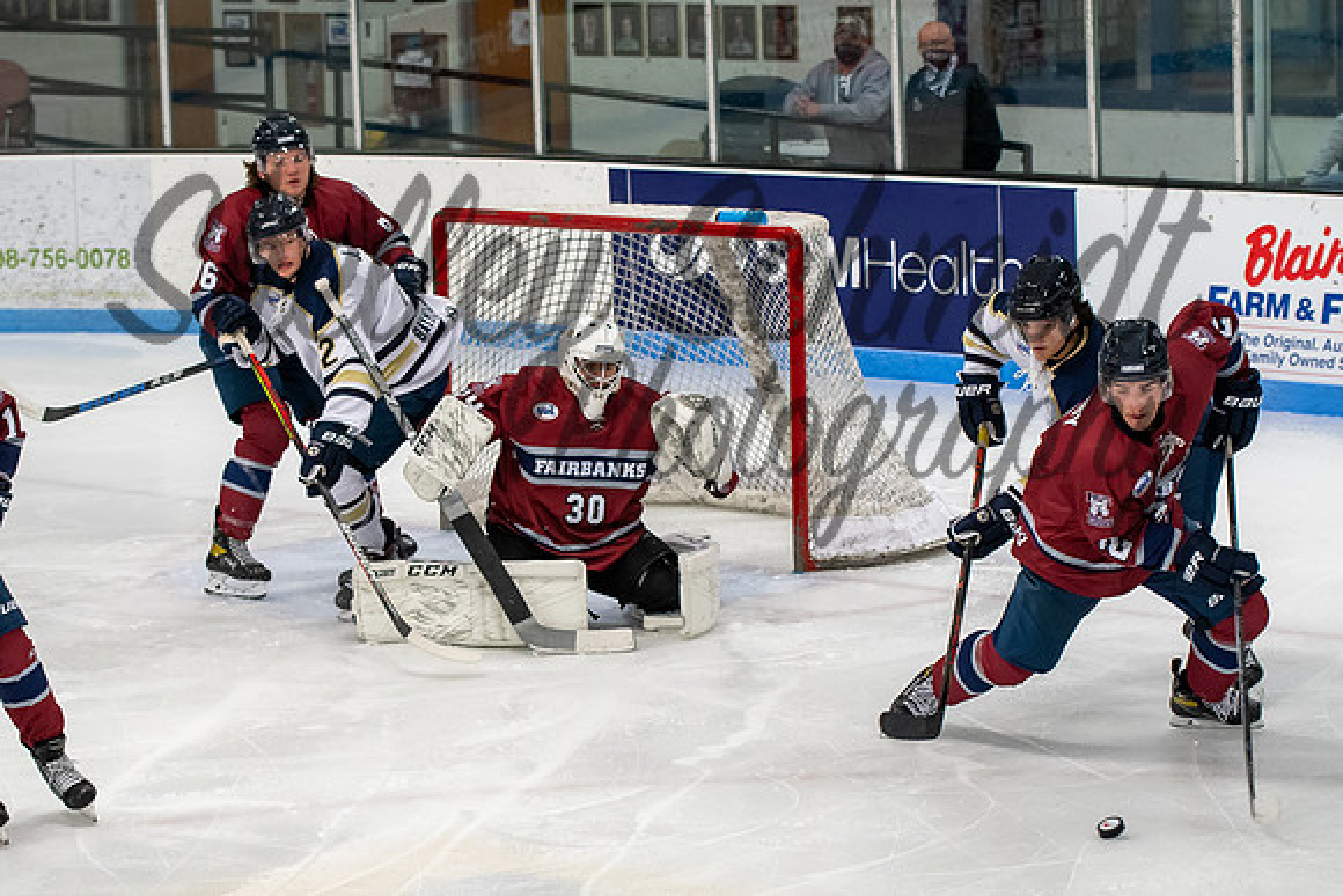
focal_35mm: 128
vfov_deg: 10.7
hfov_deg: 16.0
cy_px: 487
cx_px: 592
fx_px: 4786
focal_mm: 70
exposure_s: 1/800
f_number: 3.2
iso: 1250
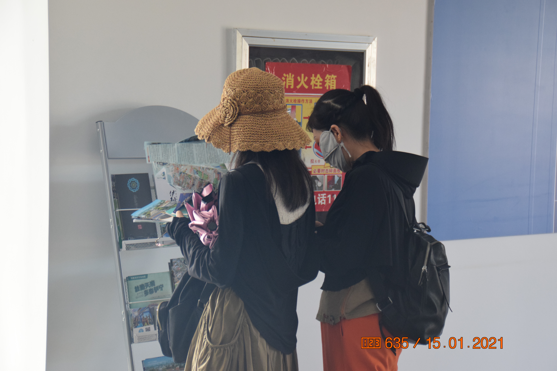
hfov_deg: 22.6
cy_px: 186
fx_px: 1392
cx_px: 278
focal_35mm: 90
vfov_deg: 15.2
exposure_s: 1/125
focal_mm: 60
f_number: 5
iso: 1600
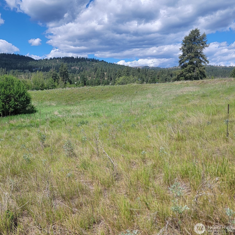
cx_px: 86
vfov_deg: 55.6
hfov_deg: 54.9
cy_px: 116
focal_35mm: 29
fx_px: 223
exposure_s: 1/1332
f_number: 1.8
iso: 16
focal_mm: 6.7
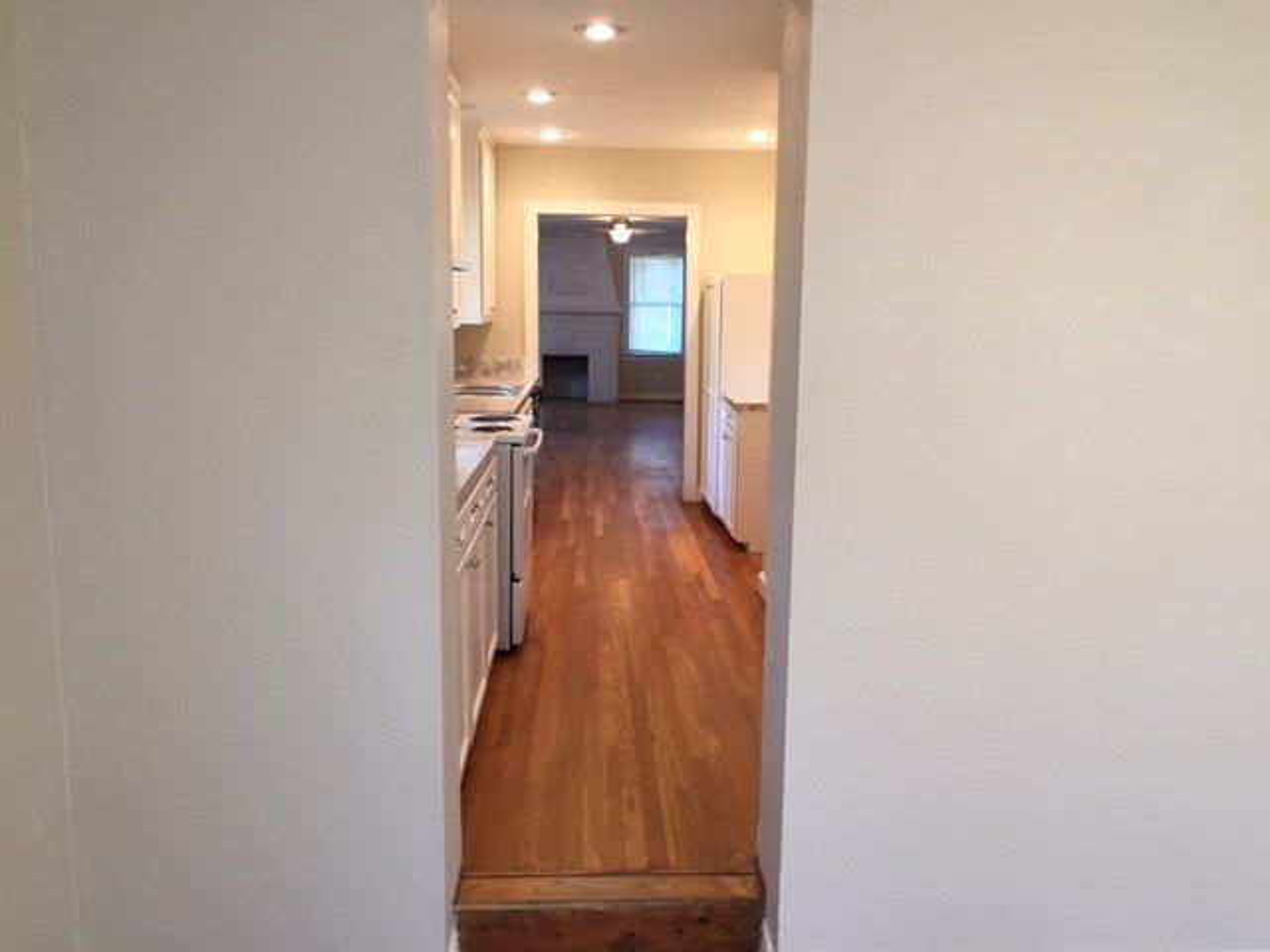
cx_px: 635
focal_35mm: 29
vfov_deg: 48.2
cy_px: 476
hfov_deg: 61.7
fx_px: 1064
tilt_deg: -9.9
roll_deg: -1.0
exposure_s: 1/30
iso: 80
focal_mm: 4.15
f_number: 2.2
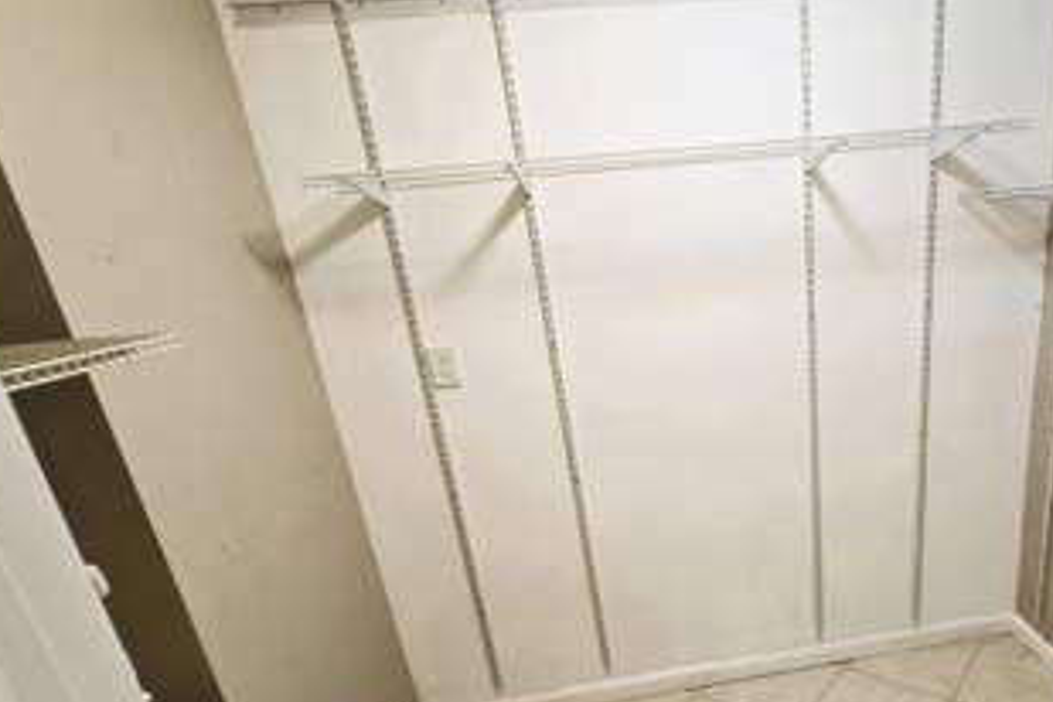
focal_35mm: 21
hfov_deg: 78.2
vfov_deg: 58.1
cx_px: 712
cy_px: 469
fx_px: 614
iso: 320
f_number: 2.2
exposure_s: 1/60
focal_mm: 2.2
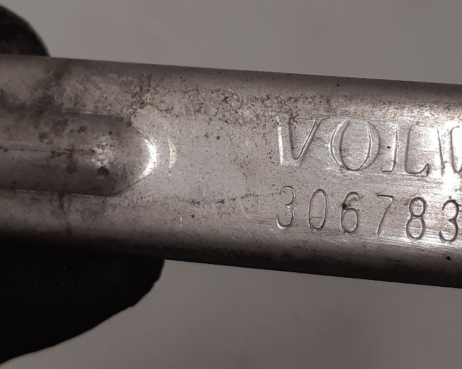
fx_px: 547
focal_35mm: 40
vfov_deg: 37.2
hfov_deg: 44.8
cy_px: 222
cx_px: 326
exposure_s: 1/50
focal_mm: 3.93
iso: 50
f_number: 1.7
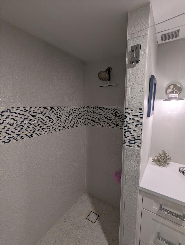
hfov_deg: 78.2
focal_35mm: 16
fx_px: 114
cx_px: 92
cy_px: 122
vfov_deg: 94.4
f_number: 2.2
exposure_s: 1/60
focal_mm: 2.35
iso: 146
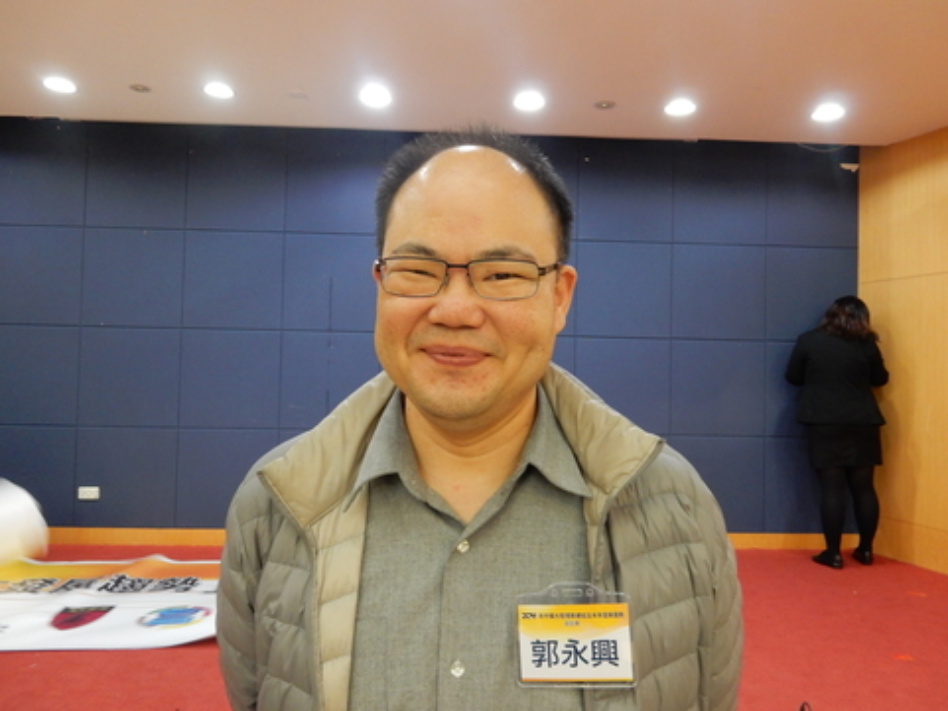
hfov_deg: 67.3
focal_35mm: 26
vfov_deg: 53.1
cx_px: 485
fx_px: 712
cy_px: 350
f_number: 3.7
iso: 400
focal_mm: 4.5
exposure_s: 1/10
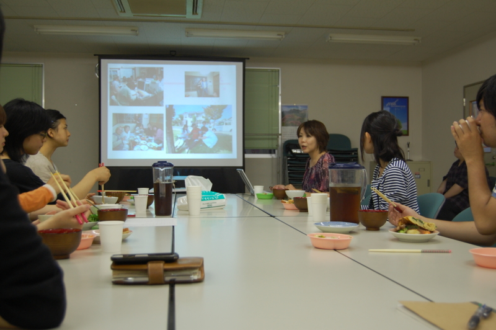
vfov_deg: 34.2
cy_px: 165
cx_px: 248
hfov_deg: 49.6
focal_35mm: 39
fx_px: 537
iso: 400
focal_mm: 26
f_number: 4.2
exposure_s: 1/50
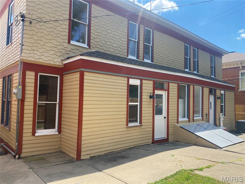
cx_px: 122
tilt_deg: +3.1
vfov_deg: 53.1
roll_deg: -1.0
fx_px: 184
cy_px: 92
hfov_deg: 67.3
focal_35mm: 26
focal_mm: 4.25
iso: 32
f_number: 1.8
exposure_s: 1/1346
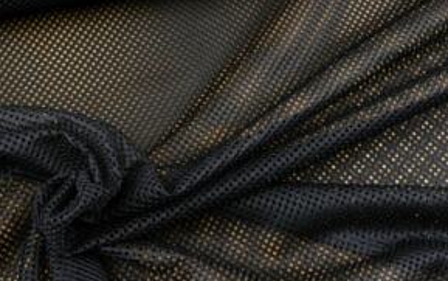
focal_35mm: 99
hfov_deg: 20.7
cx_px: 81
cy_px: 165
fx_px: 1209
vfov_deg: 13.2
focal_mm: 19.84
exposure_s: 1/80
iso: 800
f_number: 3.4
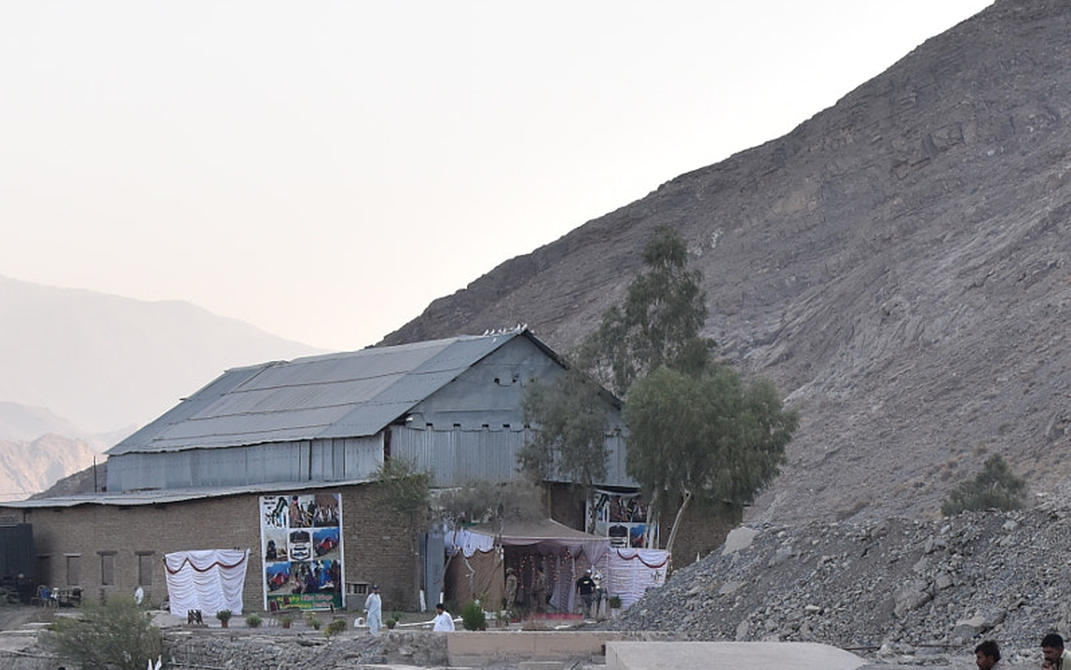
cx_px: 782
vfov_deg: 9.5
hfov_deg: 15.2
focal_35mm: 137
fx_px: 4008
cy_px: 728
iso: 400
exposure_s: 1/1000
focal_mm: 35
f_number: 4
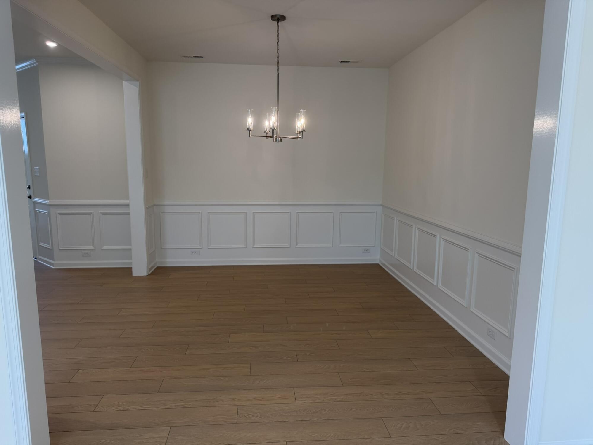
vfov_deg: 56.8
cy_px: 222
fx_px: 411
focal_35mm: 24
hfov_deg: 71.6
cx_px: 296
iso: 125
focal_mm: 6.76
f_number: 1.78
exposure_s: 1/162
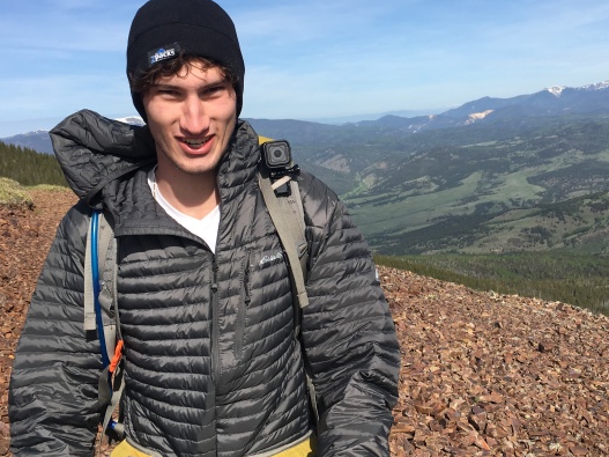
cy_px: 182
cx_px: 355
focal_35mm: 44
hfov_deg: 42.8
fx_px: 774
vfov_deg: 32.8
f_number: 2.2
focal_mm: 4.15
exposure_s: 1/1637
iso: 25
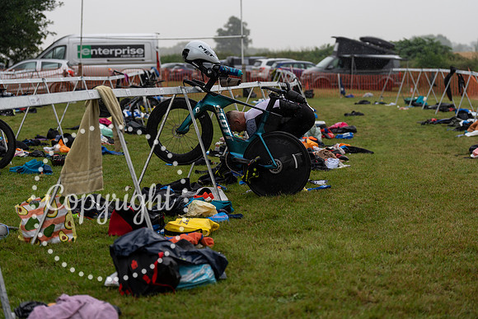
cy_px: 160
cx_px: 239
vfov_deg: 16.3
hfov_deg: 24.2
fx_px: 1116
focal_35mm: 84
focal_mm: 84
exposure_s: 1/1000
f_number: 3.2
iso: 160
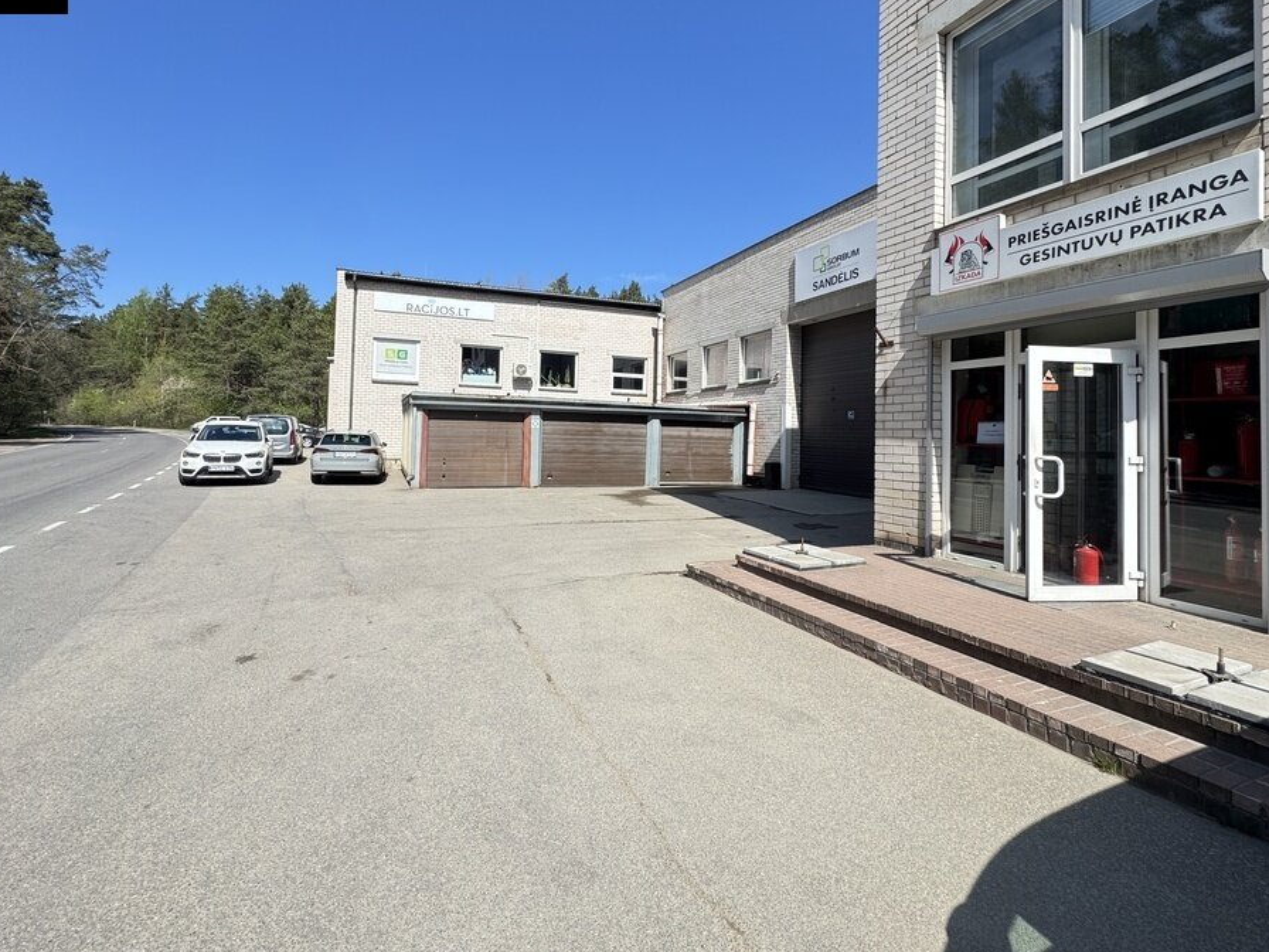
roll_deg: -1.2
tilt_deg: +1.7
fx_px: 587
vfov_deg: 77.8
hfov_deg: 94.4
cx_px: 595
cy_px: 416
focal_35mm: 16
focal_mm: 2.22
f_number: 2.2
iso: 40
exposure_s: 1/899
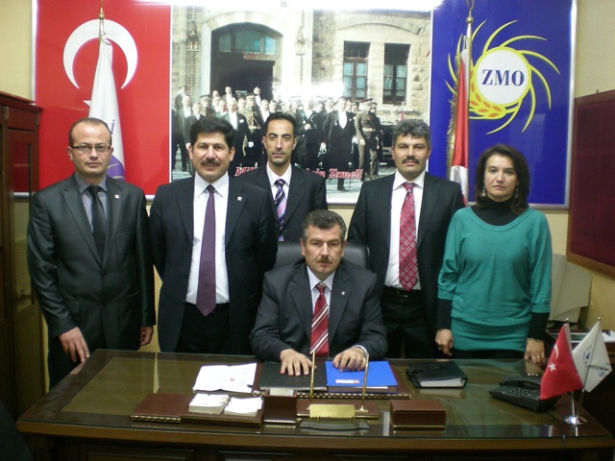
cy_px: 230
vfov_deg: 37.7
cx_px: 308
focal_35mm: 38
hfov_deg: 49.0
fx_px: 675
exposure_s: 1/8.9
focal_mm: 6.3
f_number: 3.1
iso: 200
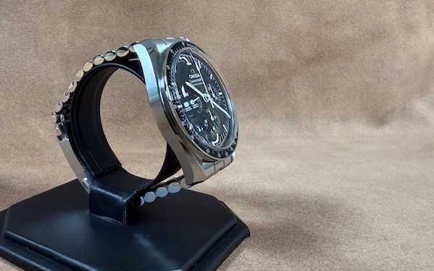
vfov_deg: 37.0
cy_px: 102
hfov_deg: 55.9
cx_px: 157
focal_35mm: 34
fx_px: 402
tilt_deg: -8.9
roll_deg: -0.7
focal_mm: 2.22
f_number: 2.2
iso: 320
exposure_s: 1/87
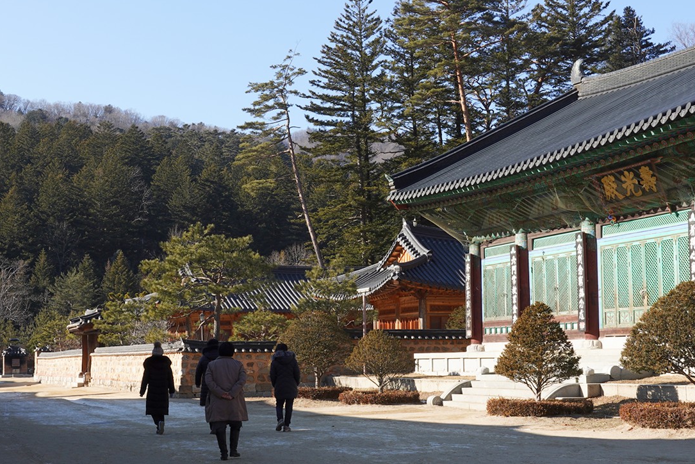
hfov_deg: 33.9
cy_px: 276
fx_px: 1139
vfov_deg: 23.0
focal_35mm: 59
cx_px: 309
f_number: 14
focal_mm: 32
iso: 200
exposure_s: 1/100
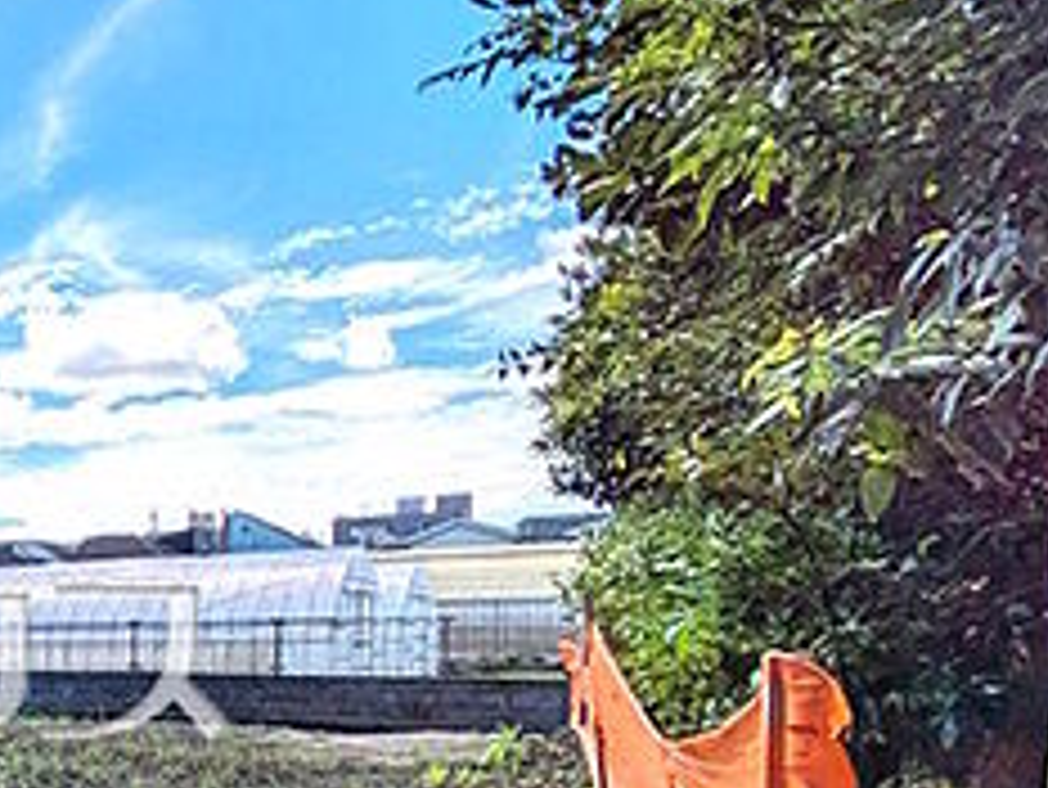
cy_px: 657
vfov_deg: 37.9
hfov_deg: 37.0
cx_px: -252
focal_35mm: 36
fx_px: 1090
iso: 43
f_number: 2.2
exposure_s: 1/3106
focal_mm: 1.83
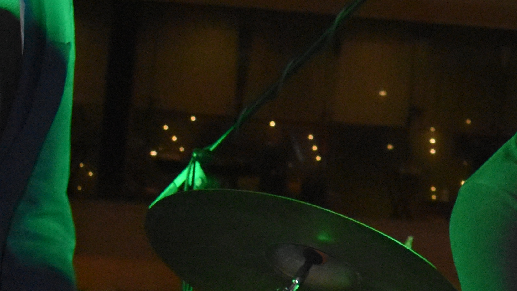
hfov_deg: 15.5
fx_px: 1781
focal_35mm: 130
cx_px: 720
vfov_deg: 9.3
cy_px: 264
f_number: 3.8
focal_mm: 23
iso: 3200
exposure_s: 1/60
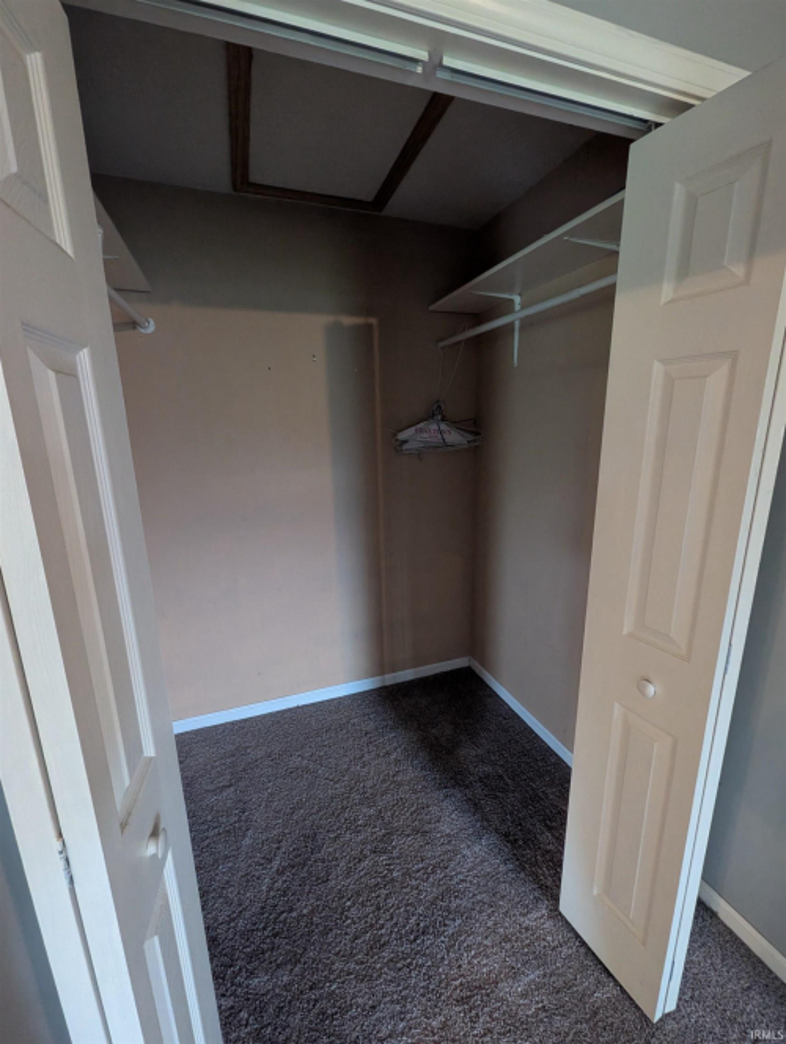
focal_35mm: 13
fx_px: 393
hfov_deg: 90.1
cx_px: 393
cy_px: 522
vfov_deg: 106.1
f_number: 2.2
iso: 553
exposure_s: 1/24
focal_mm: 1.95
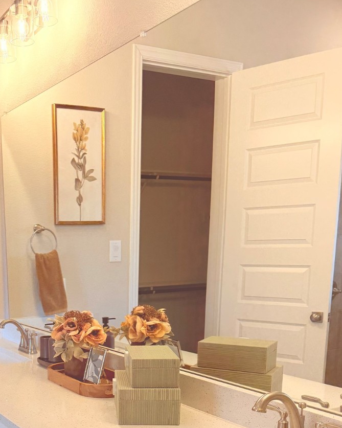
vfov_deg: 40.6
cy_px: 361
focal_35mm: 43
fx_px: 544
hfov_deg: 33.6
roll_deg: +0.9
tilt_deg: -11.4
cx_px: 57
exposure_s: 1/240
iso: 160
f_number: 1.78
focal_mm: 6.76
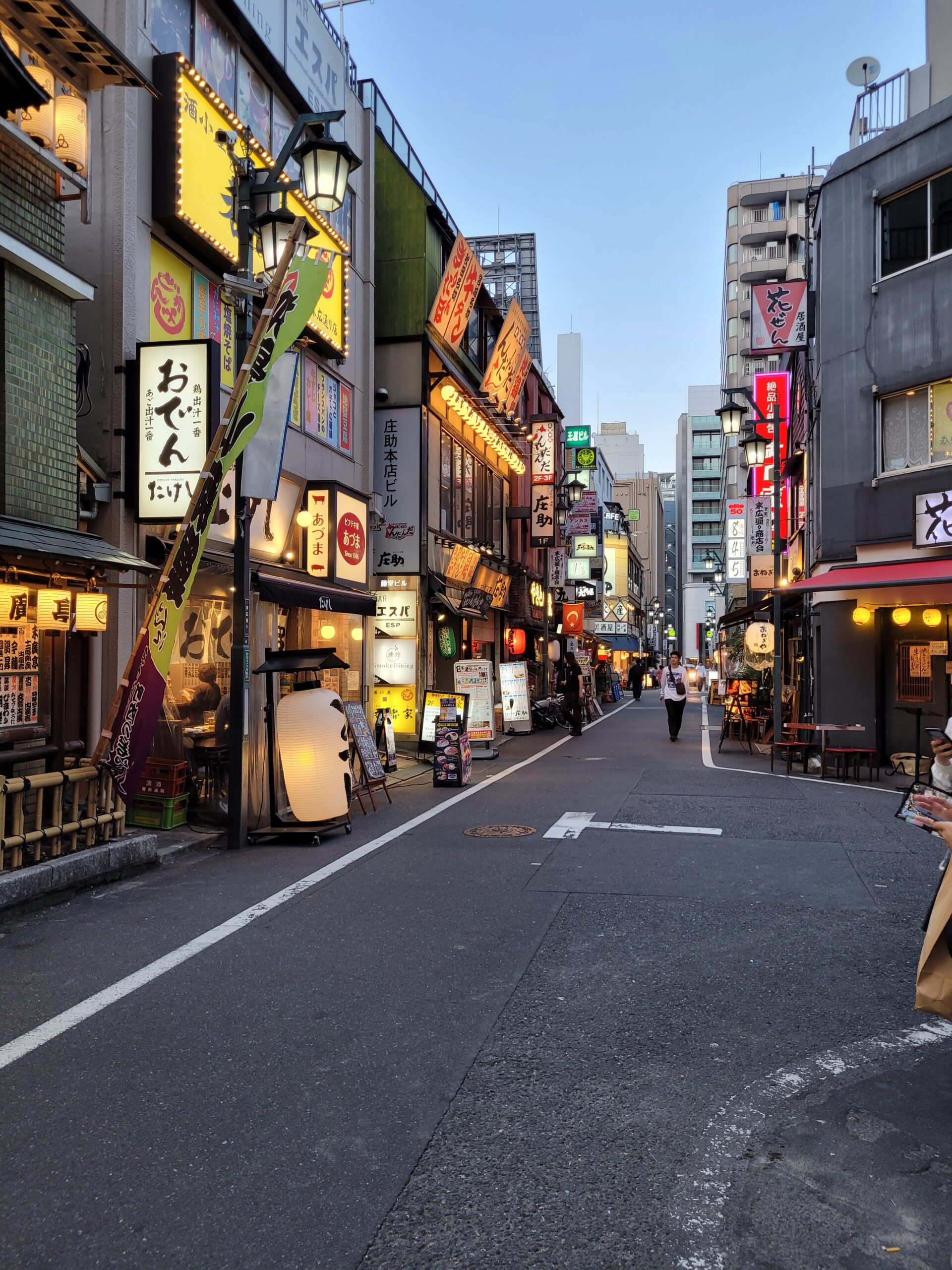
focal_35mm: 26
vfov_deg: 67.3
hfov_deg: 53.1
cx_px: 476
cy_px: 635
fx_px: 953
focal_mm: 5.4
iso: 100
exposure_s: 1/100
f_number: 1.8
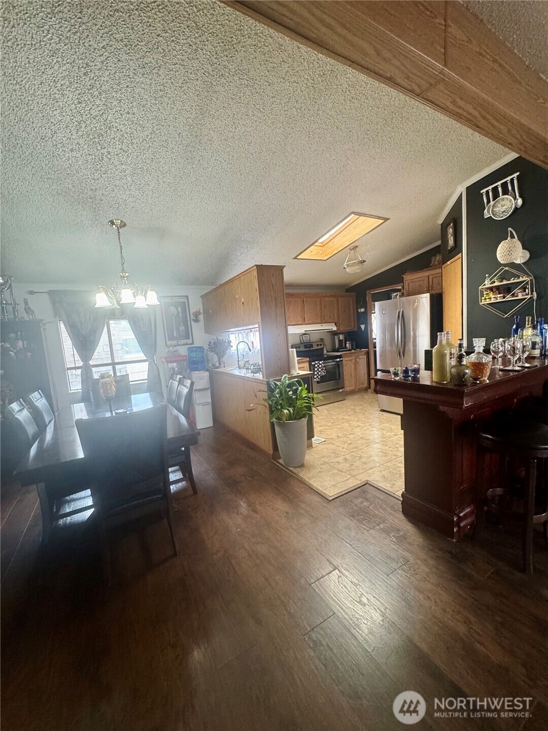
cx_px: 274
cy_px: 366
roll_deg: +4.6
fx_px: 296
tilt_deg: -6.0
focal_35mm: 14
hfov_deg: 85.7
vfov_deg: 102.1
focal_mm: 2.22
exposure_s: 1/60
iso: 250
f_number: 2.2
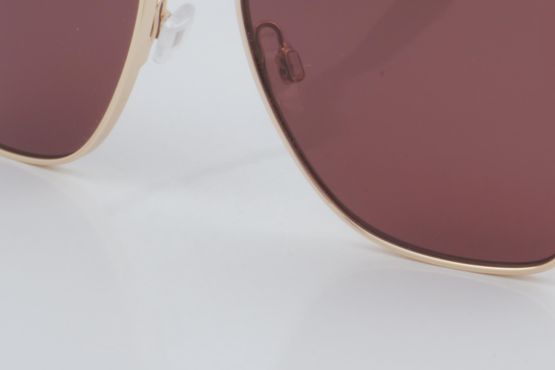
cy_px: 43
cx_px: 418
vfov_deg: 8.9
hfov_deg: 13.4
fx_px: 2359
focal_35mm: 153
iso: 100
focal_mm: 50
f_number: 32
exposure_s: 1/3
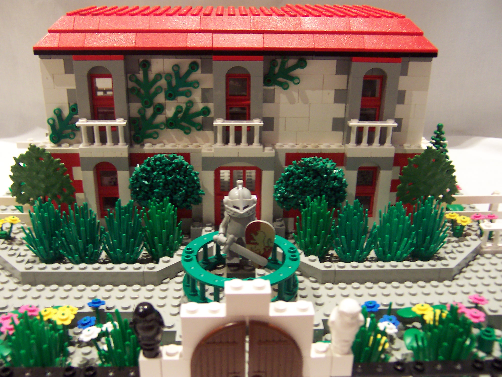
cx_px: 251
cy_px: 188
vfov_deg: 39.7
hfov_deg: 51.4
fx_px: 522
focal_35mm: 36
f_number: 2.8
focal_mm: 5.6
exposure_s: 1/8
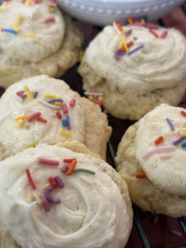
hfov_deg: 25.7
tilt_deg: -53.8
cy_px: 123
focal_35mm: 57
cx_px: 94
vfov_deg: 33.8
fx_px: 408
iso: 125
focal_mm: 6.76
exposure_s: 1/60
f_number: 1.78
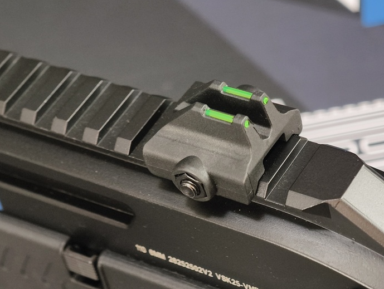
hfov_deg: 13.3
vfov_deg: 10.0
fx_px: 1644
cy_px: 116
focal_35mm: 148
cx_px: 218
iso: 889
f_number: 2.67
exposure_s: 1/10
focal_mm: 22.48
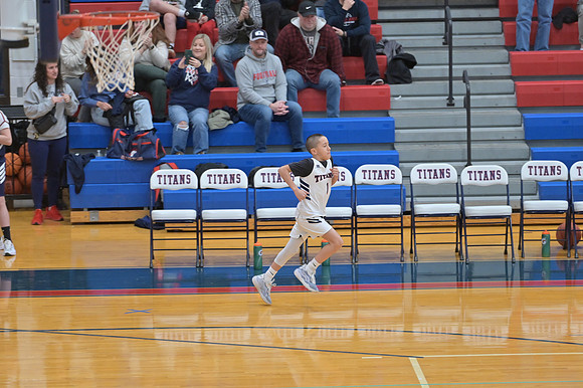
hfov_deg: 10.3
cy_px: 194
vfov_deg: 6.9
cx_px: 292
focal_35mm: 200
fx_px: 3237
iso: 2800
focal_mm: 200
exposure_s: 1/400
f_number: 4.5
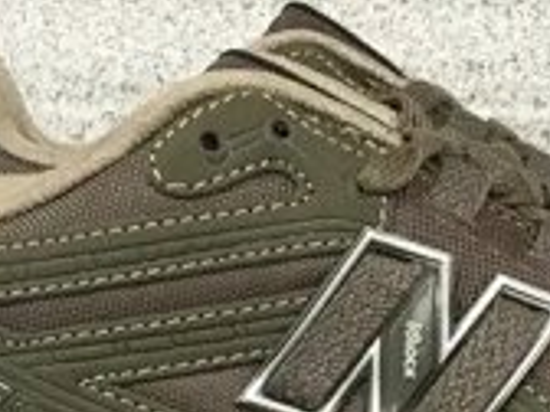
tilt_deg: -17.3
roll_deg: +0.1
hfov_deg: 16.5
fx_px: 1875
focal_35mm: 118
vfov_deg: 12.0
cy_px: 625
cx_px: 462
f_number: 2.4
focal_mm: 3.3
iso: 32
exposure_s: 1/33
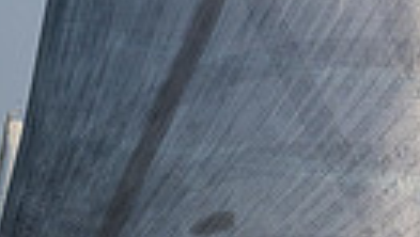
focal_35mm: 672
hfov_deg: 3.2
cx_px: 737
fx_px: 7492
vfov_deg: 1.8
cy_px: 344
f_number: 8
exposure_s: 1/800
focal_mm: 145
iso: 400
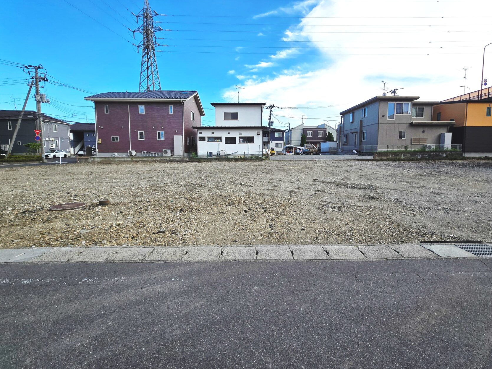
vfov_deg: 81.5
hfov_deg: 98.1
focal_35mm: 15
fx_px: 213
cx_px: 255
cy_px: 167
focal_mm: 2.2
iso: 50
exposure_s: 1/1173
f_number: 2.2
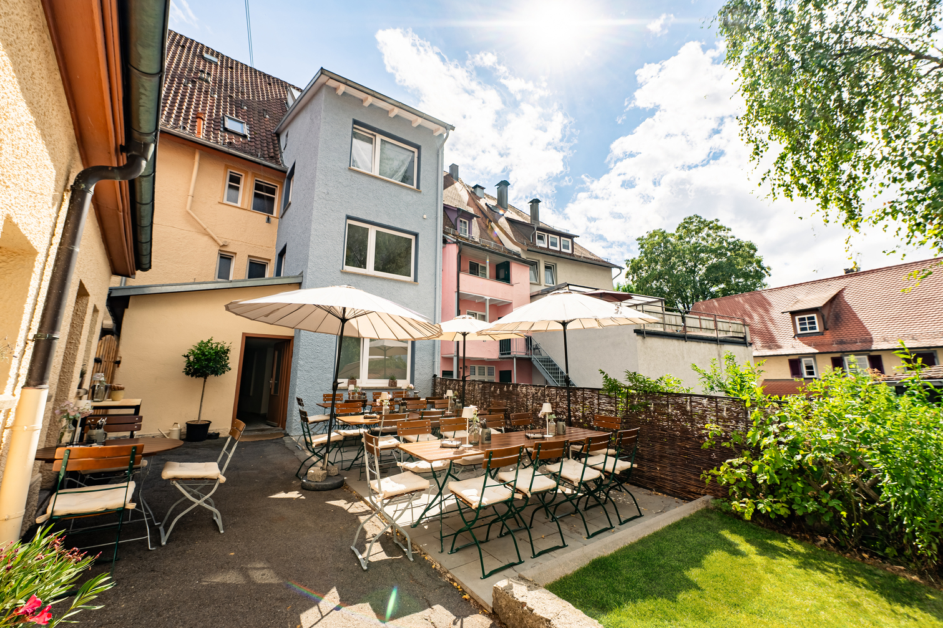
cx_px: 472
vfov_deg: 81.2
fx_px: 367
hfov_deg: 104.3
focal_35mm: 14
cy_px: 314
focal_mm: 14
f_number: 7.1
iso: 100
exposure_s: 1/1600
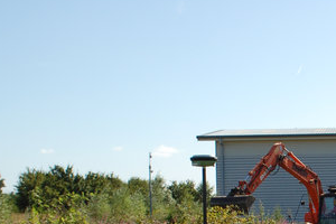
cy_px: 272
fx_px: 980
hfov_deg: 19.1
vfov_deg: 12.7
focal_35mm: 105
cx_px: 306
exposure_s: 1/320
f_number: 9
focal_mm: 28
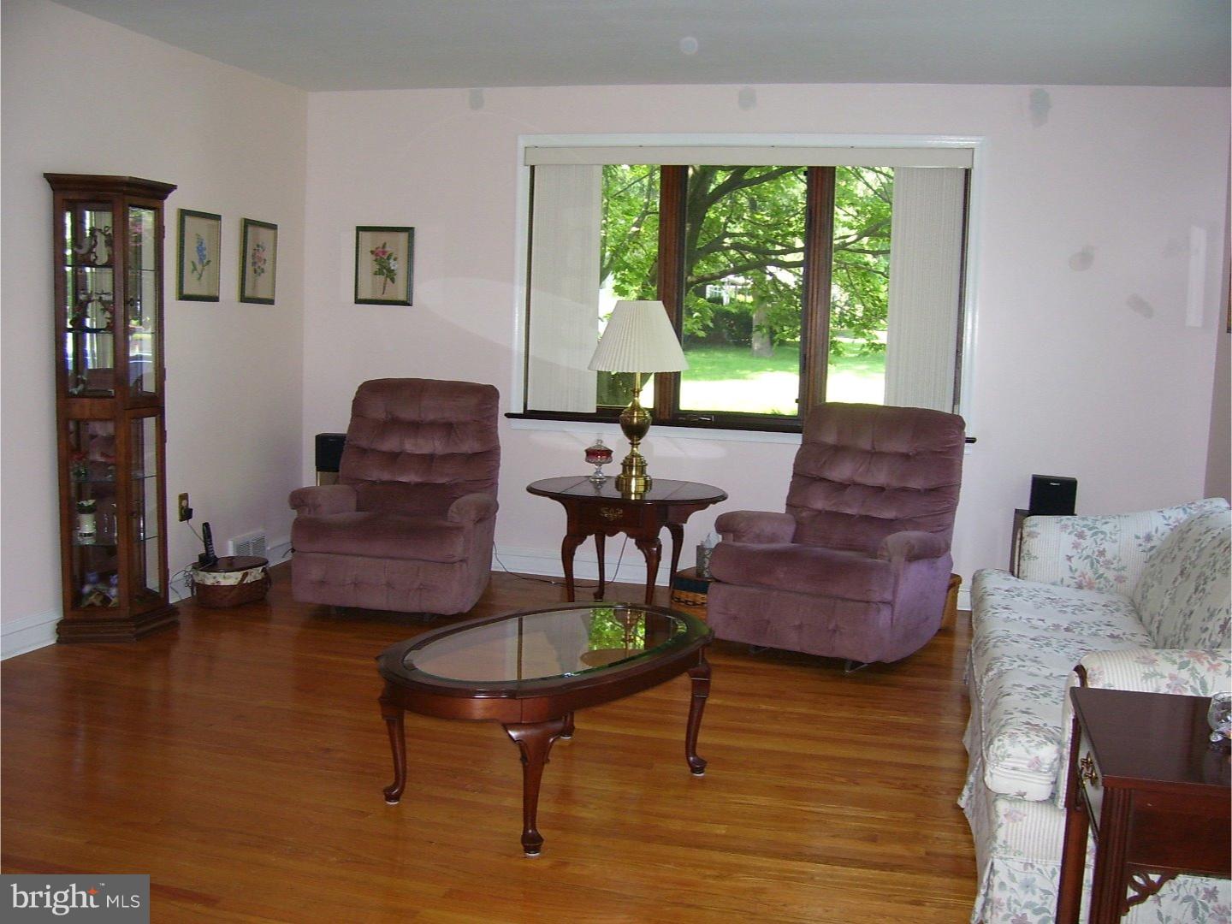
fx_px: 1210
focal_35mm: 34
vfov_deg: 41.8
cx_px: 616
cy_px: 462
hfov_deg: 54.0
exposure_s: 1/60
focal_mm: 5.6
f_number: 2.7
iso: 125
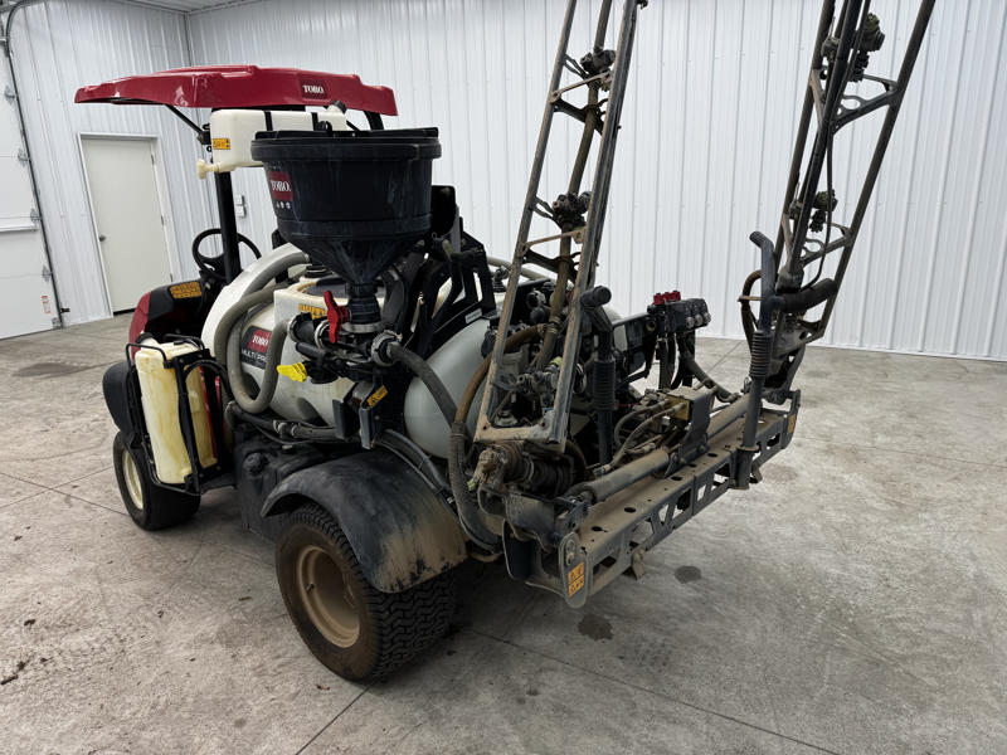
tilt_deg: -17.5
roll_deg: +2.1
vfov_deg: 56.8
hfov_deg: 71.6
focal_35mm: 24
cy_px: 378
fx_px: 698
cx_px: 504
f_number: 1.78
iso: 80
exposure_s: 1/120
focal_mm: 6.76
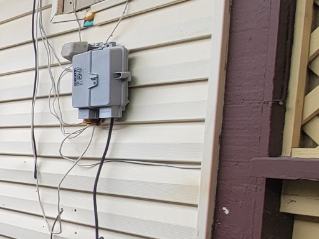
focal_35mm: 52
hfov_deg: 20.1
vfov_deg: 27.8
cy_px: 166
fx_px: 479
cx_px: -302
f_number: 2.2
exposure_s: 1/60
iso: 80
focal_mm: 2.2
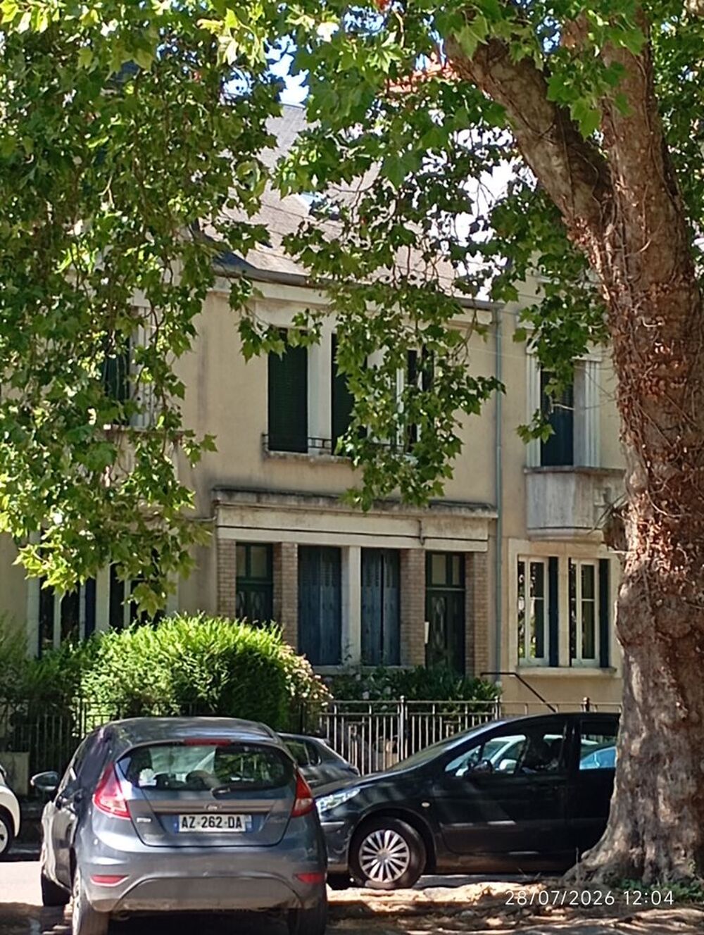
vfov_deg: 19.8
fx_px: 2678
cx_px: 352
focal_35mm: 99
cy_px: 468
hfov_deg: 15.0
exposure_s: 1/142
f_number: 1.8
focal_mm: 4.27
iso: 100
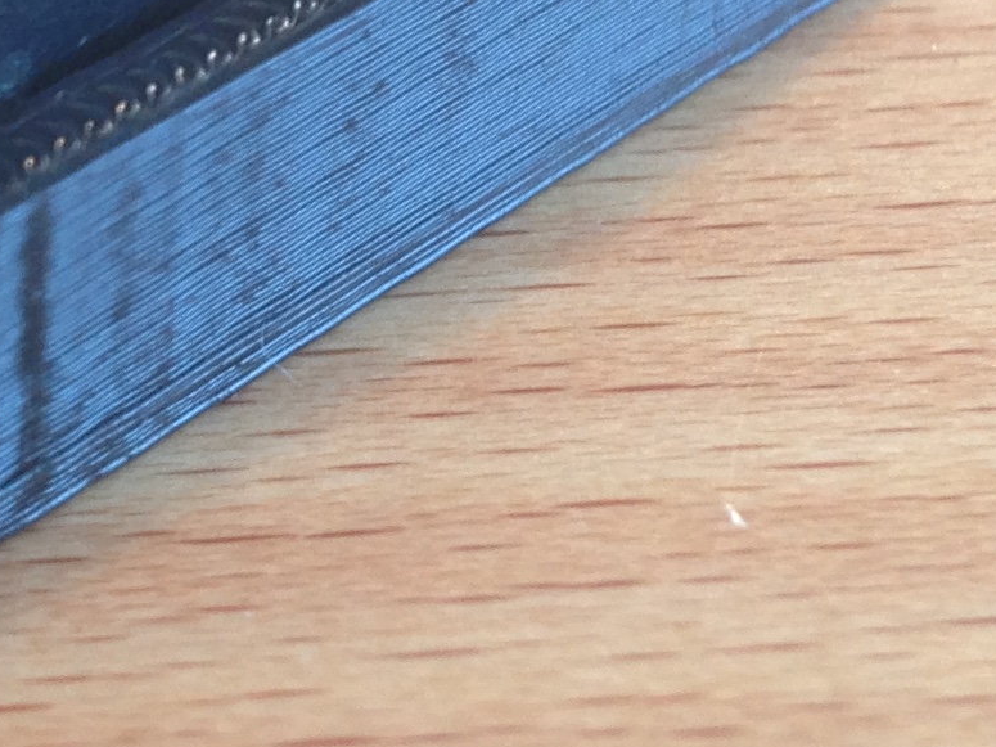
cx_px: -159
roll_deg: -0.5
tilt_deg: -31.7
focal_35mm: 139
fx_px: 3999
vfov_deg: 10.5
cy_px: -77
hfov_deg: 13.8
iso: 64
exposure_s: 1/20
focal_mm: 4.12
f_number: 2.4
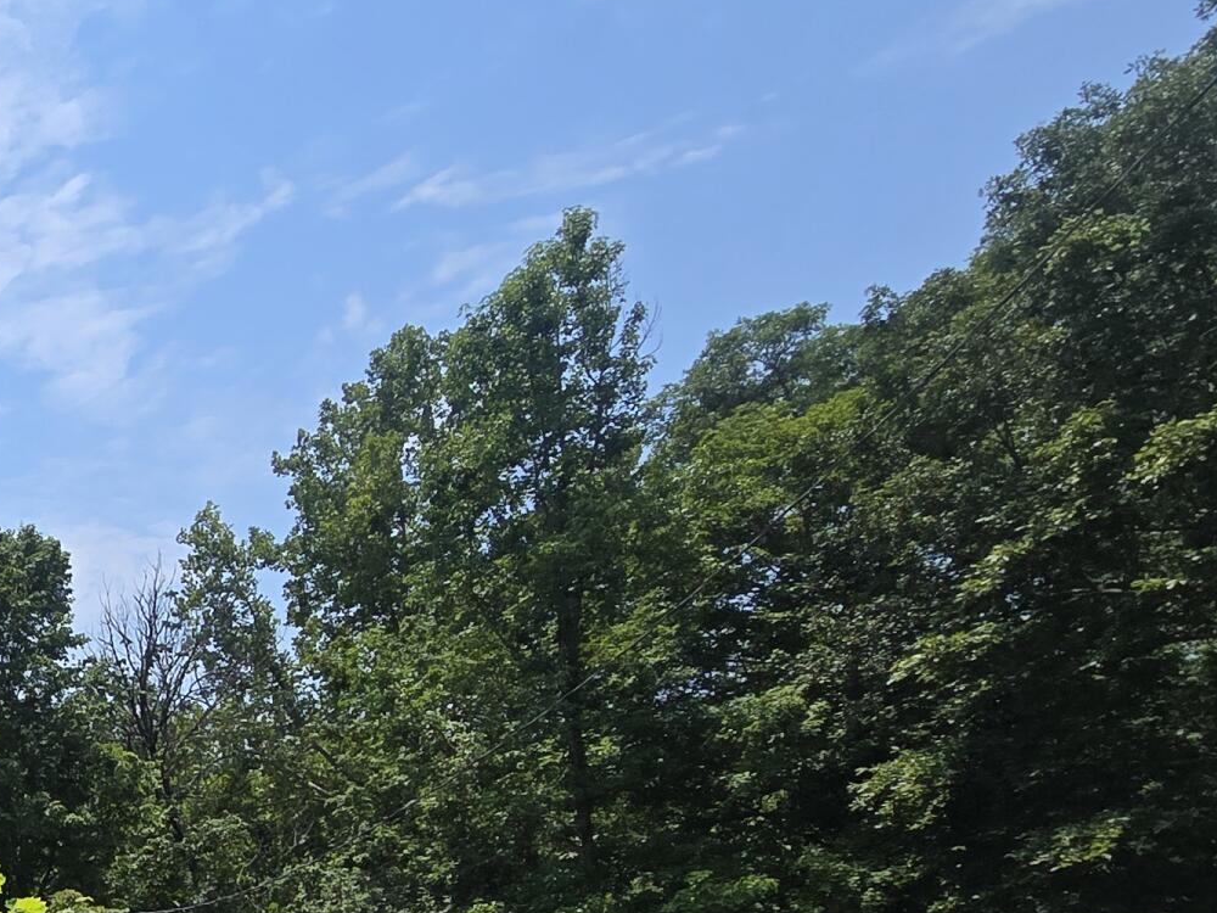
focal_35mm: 39
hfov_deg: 32.8
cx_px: -432
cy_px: 1105
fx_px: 1371
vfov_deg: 30.9
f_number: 2.2
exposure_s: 1/2397
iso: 50
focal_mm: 2.2
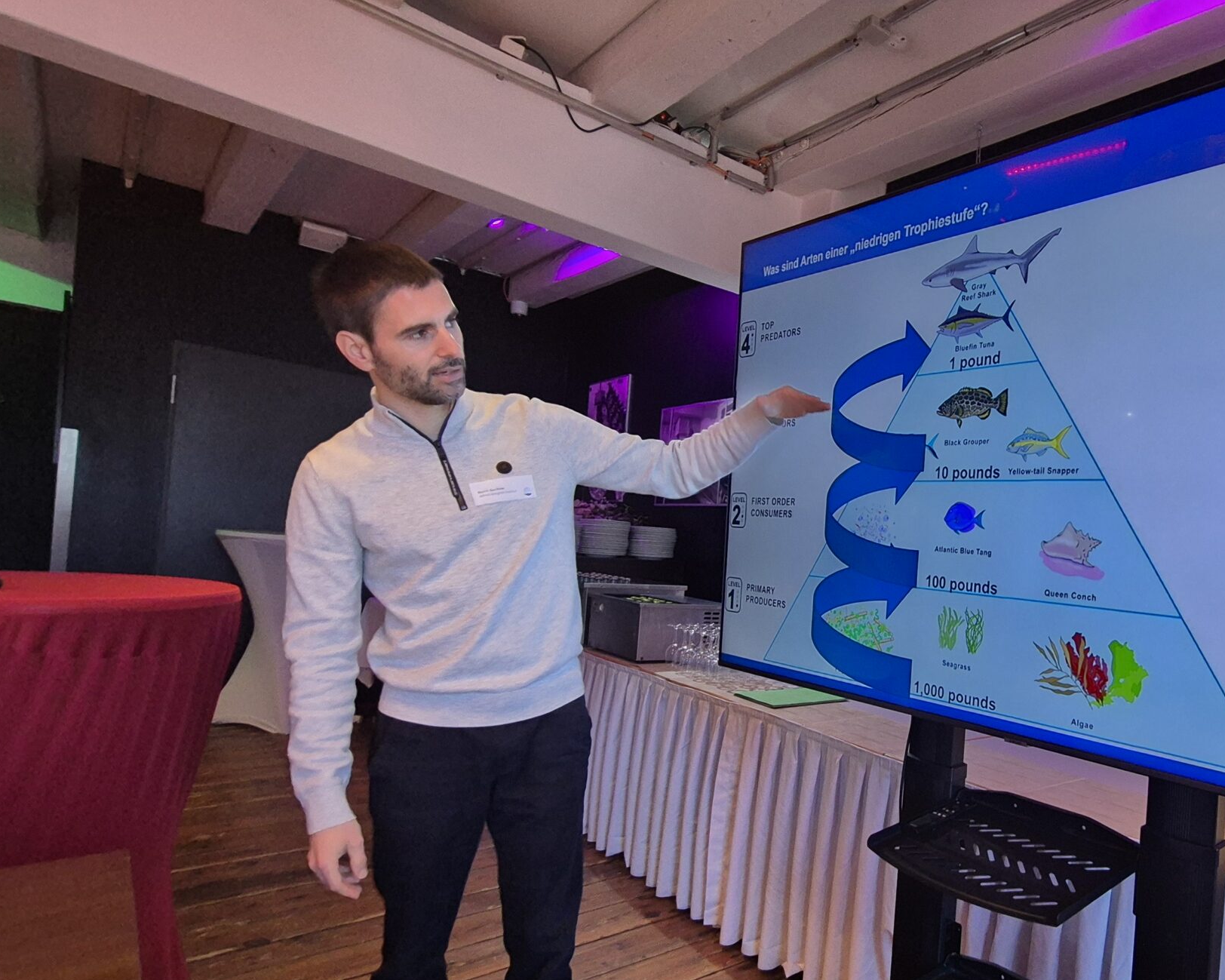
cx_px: 956
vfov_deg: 67.9
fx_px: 725
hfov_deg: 73.2
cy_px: 542
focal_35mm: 20
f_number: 2.2
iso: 500
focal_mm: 2.2
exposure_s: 1/60
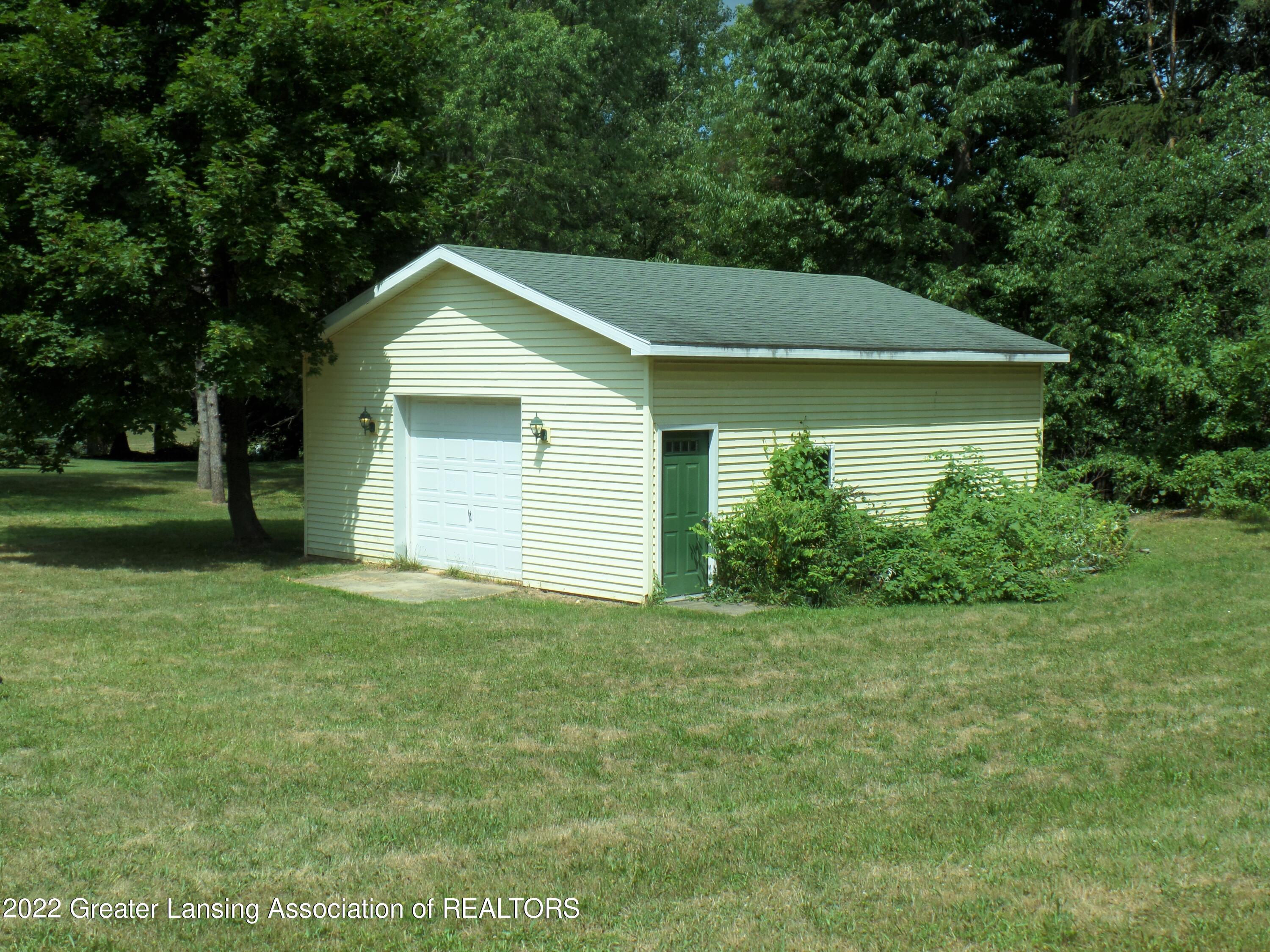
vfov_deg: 34.3
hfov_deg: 44.8
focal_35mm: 42
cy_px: 476
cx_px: 635
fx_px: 1541
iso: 100
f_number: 3.6
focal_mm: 7.5
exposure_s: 1/1000
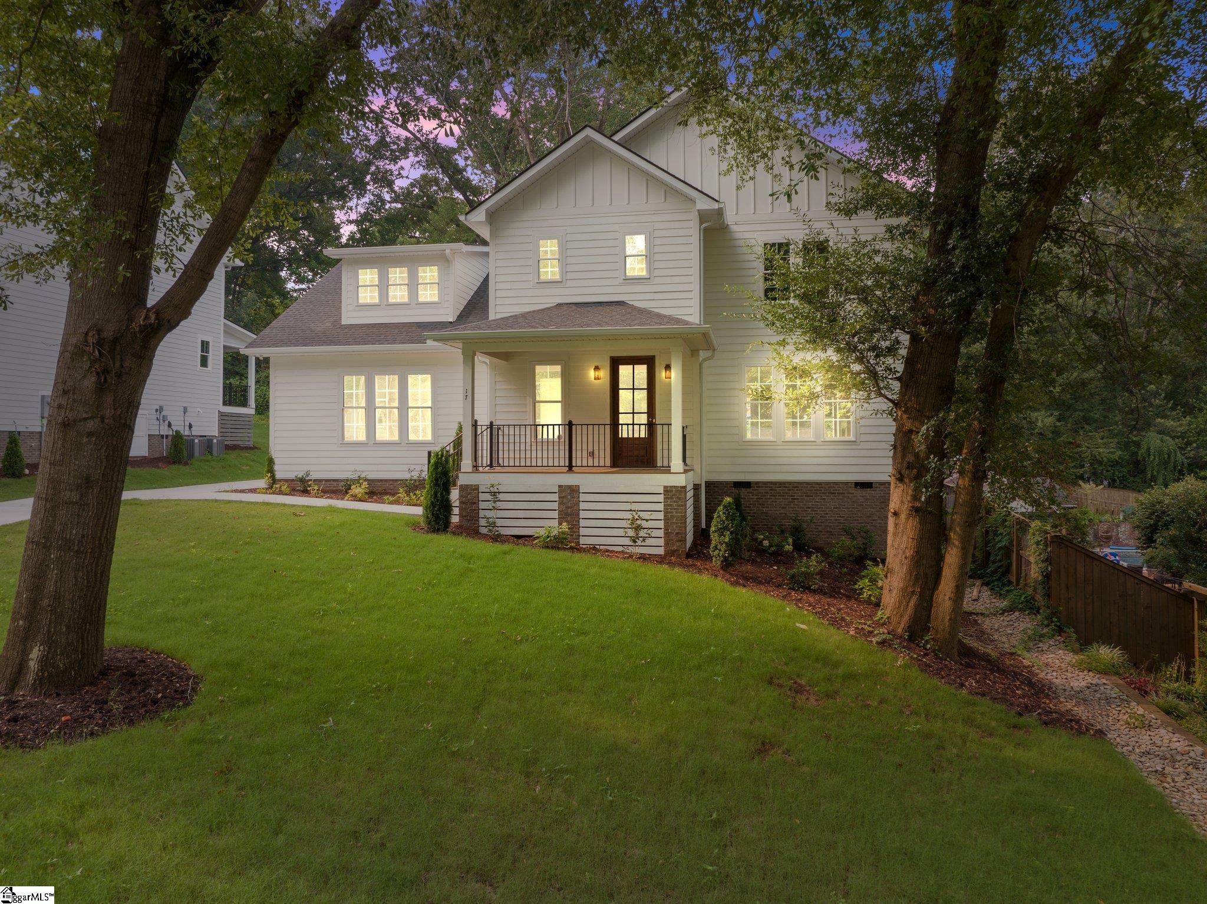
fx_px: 836
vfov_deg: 56.8
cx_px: 604
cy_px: 452
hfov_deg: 71.6
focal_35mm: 24
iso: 100
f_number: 5.6
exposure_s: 1/4
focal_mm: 12.29
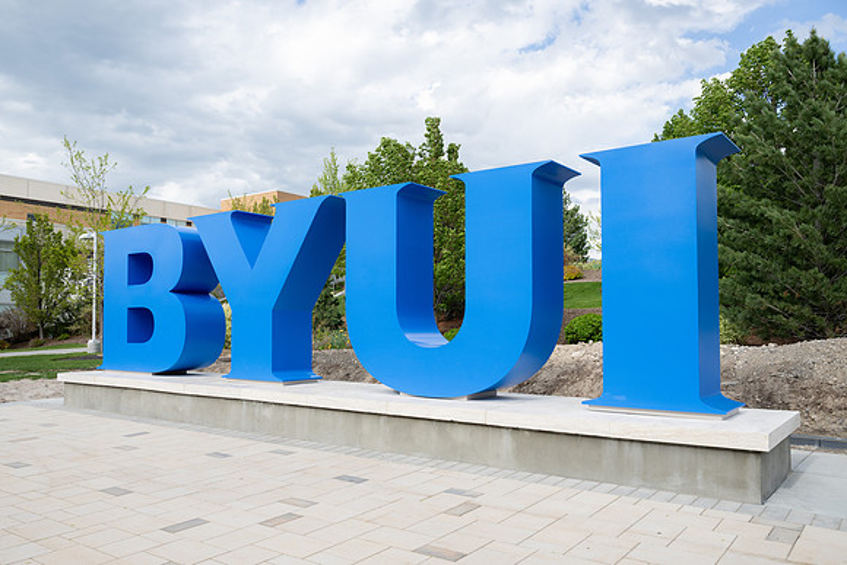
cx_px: 416
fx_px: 698
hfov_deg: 62.5
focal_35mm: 30
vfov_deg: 44.1
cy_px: 297
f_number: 9
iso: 160
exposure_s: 1/160
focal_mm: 27.5
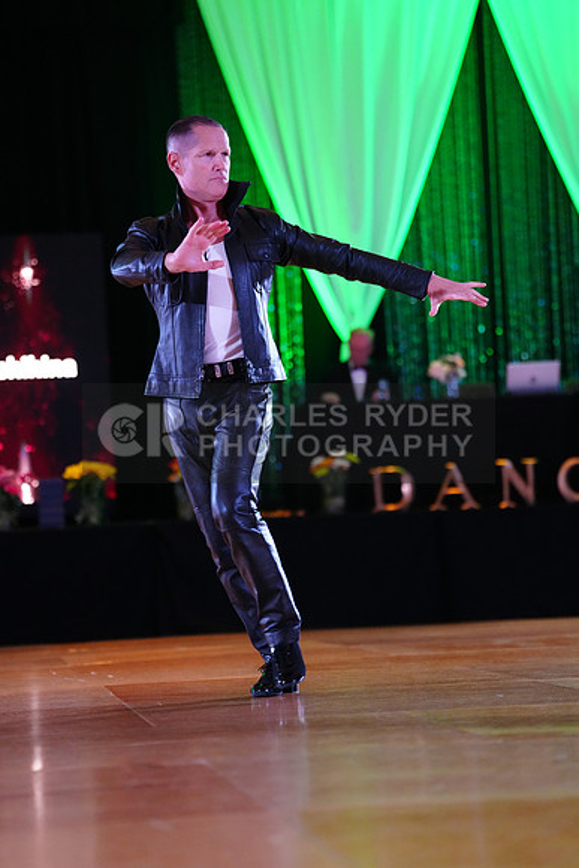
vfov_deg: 19.8
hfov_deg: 13.3
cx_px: 290
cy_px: 434
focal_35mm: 103
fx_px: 2483
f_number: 2.8
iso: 6400
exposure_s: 1/400
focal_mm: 103
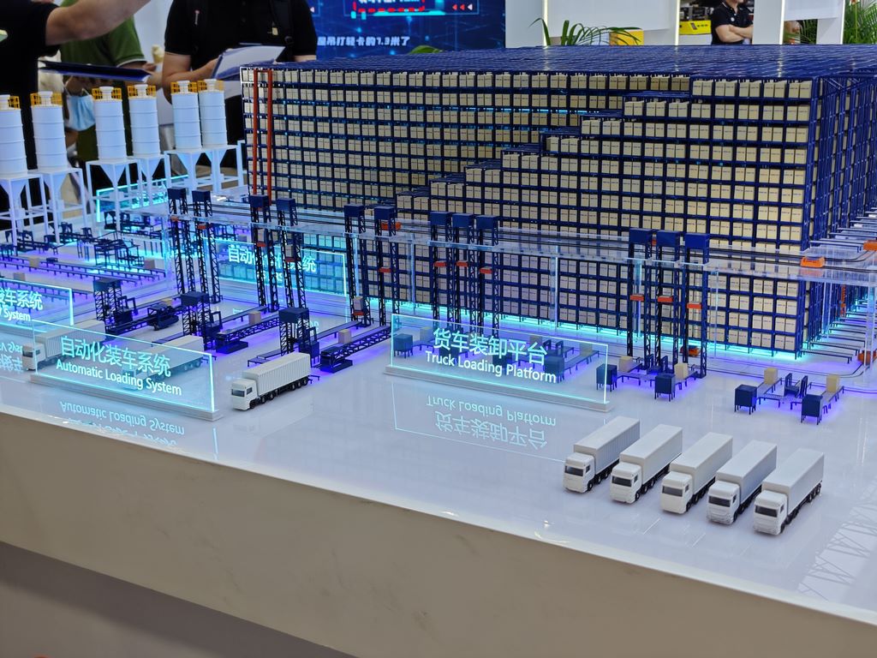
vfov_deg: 31.5
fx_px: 1165
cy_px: 329
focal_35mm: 46
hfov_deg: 41.2
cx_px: 438
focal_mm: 8.7
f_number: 1.9
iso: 50
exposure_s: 1/100
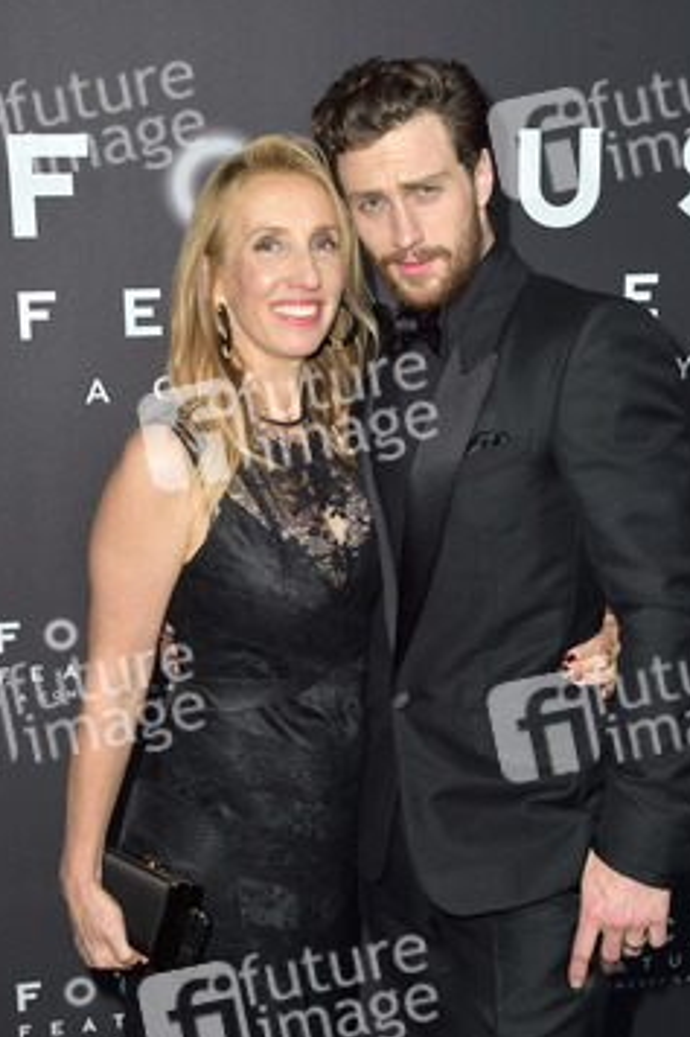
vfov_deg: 43.6
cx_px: 374
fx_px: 1295
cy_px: 568
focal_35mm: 45
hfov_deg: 29.8
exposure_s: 1/320
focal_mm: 40
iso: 500
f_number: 6.3
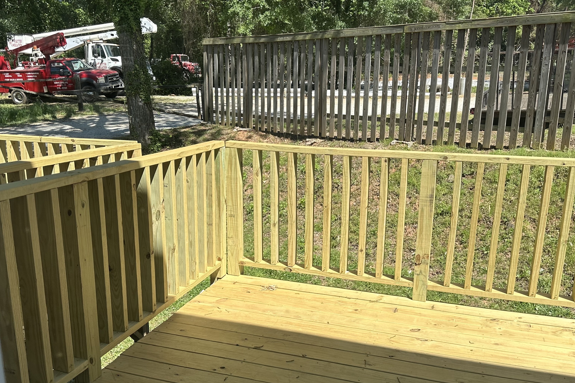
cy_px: 221
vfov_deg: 39.9
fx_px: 527
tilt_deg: -14.9
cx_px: 316
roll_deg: -1.5
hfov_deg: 57.1
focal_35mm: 33
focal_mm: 6.86
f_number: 1.78
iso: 80
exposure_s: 1/2525
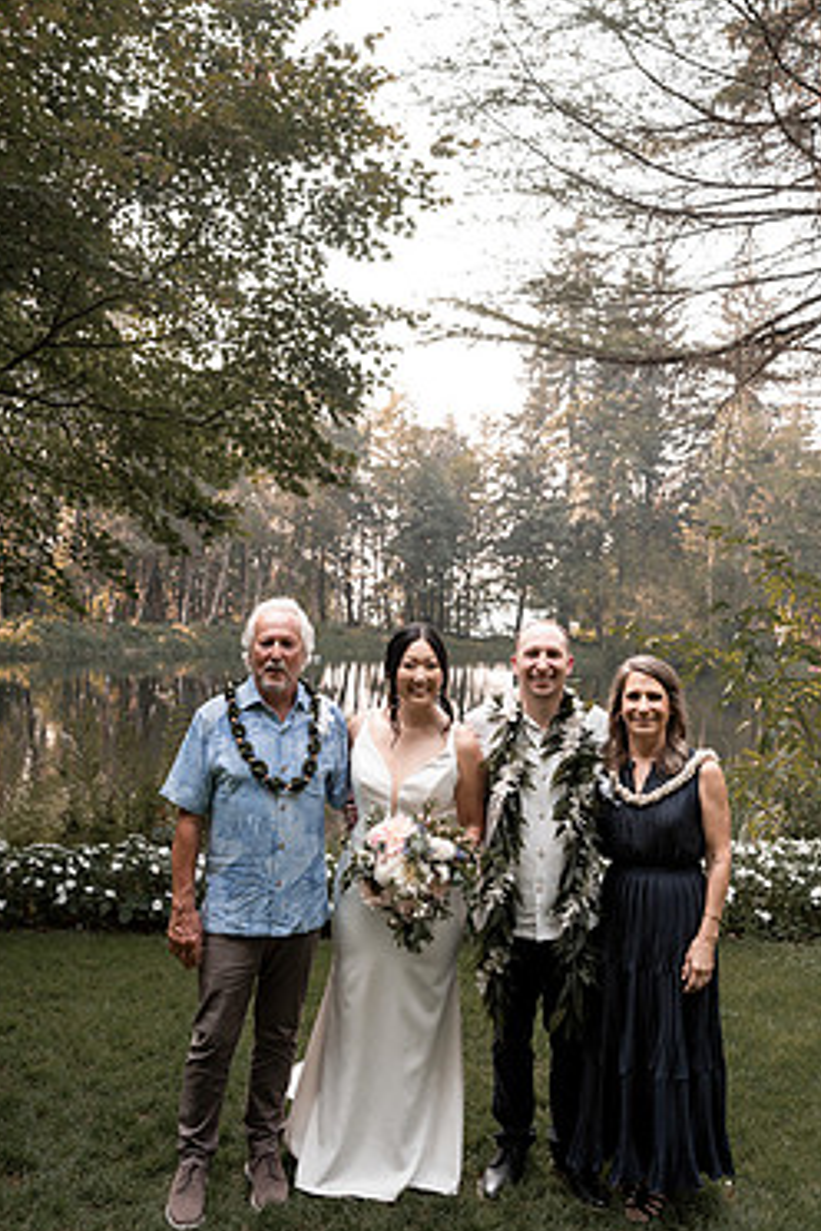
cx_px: 477
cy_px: 592
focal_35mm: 29
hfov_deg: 44.8
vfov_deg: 63.6
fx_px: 992
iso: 200
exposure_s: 1/400
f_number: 2.8
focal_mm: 24
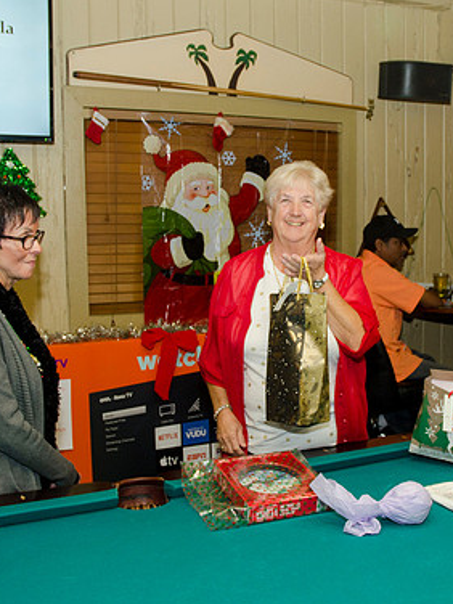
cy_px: 305
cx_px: 288
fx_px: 698
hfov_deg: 35.7
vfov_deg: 46.8
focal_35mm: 40
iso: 400
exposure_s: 1/60
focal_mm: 18
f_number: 5.6
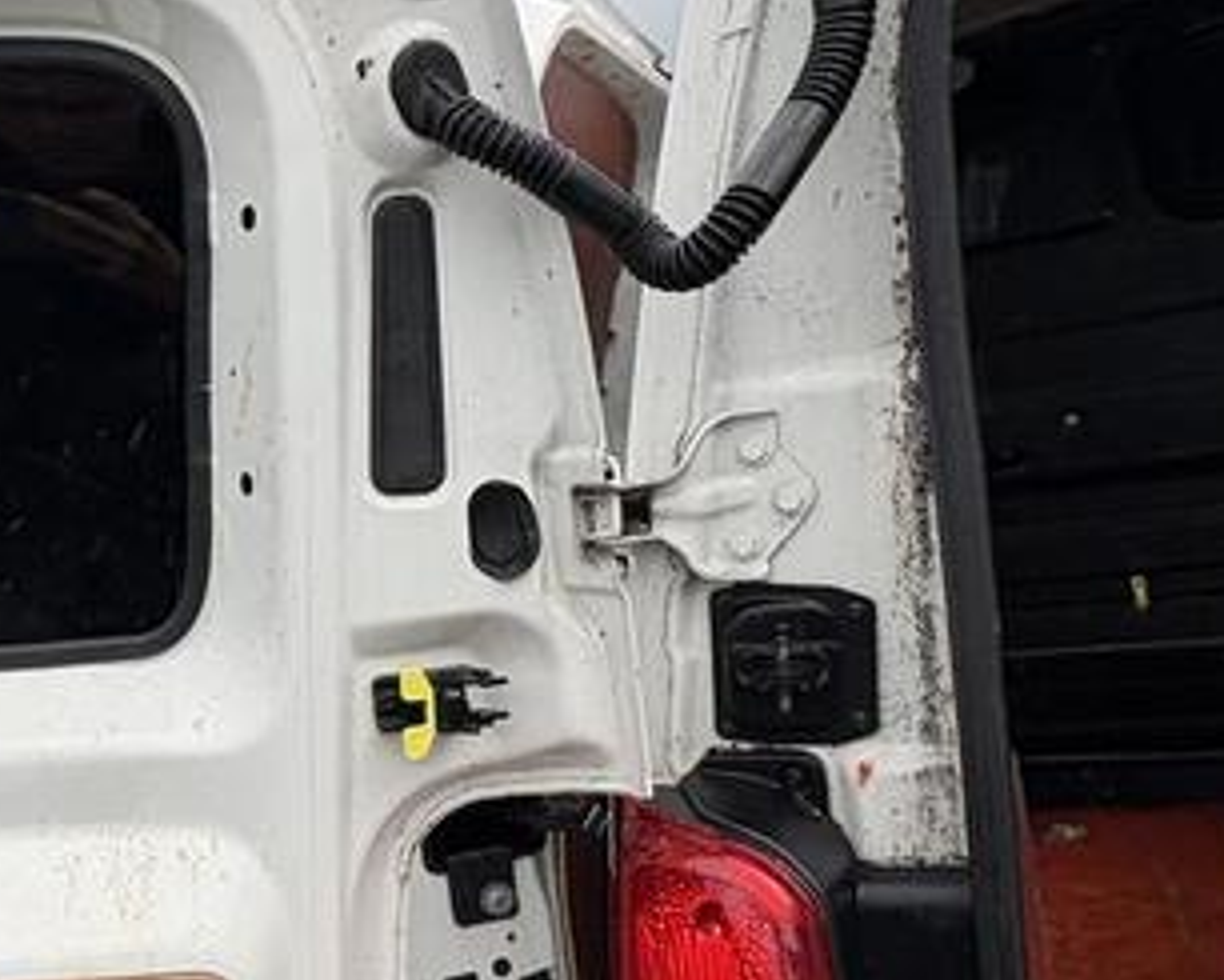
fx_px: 1449
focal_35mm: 40
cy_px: 632
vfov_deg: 37.1
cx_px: 0
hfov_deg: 40.2
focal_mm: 2.22
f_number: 2.2
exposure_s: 1/879
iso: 40
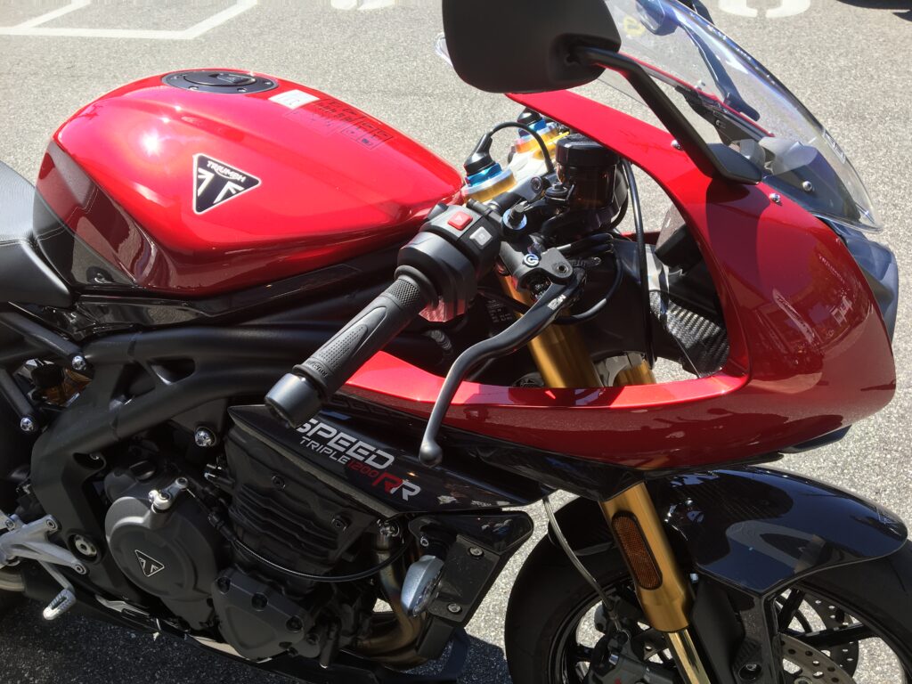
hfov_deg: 61.7
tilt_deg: -37.4
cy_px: 342
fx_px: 764
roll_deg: +7.6
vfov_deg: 48.2
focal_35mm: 29
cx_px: 456
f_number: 2.2
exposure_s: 1/574
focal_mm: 4.15
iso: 25
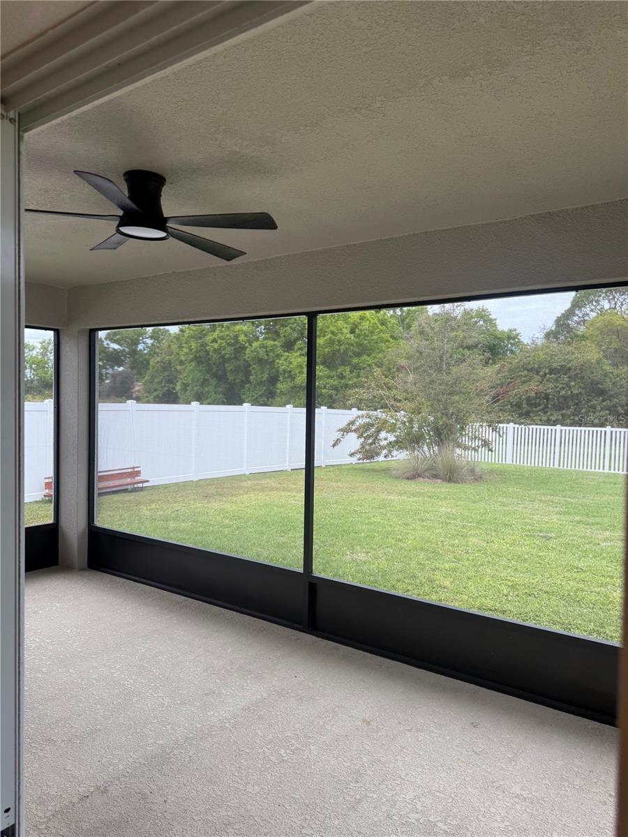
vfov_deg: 71.6
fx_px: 581
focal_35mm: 24
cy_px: 418
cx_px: 314
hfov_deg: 56.8
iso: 100
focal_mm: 6.76
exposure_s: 1/344
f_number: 1.78
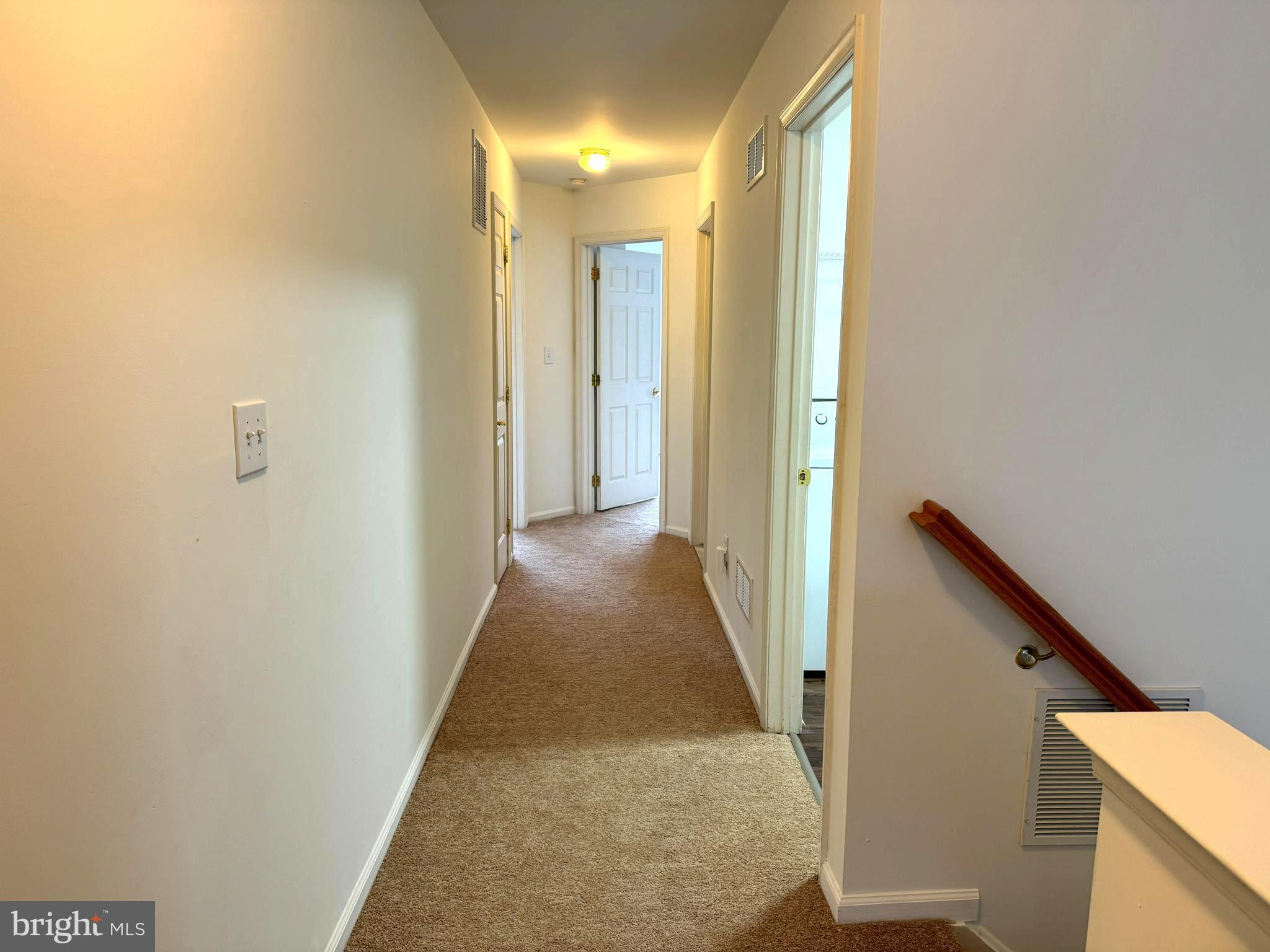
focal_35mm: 24
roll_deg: -0.6
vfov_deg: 56.8
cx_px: 635
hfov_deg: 71.6
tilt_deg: -9.0
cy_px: 476
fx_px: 881
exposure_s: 1/60
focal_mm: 6.86
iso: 125
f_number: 1.78
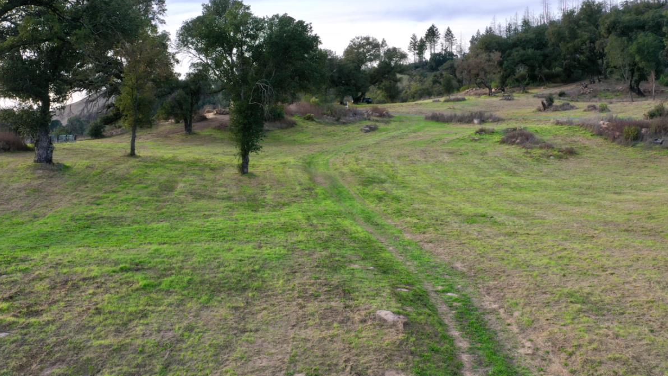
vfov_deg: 31.9
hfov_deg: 53.9
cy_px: 152
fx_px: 655
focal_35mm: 37
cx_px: 362
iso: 100
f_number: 6.3
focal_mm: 10.26
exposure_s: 1/60
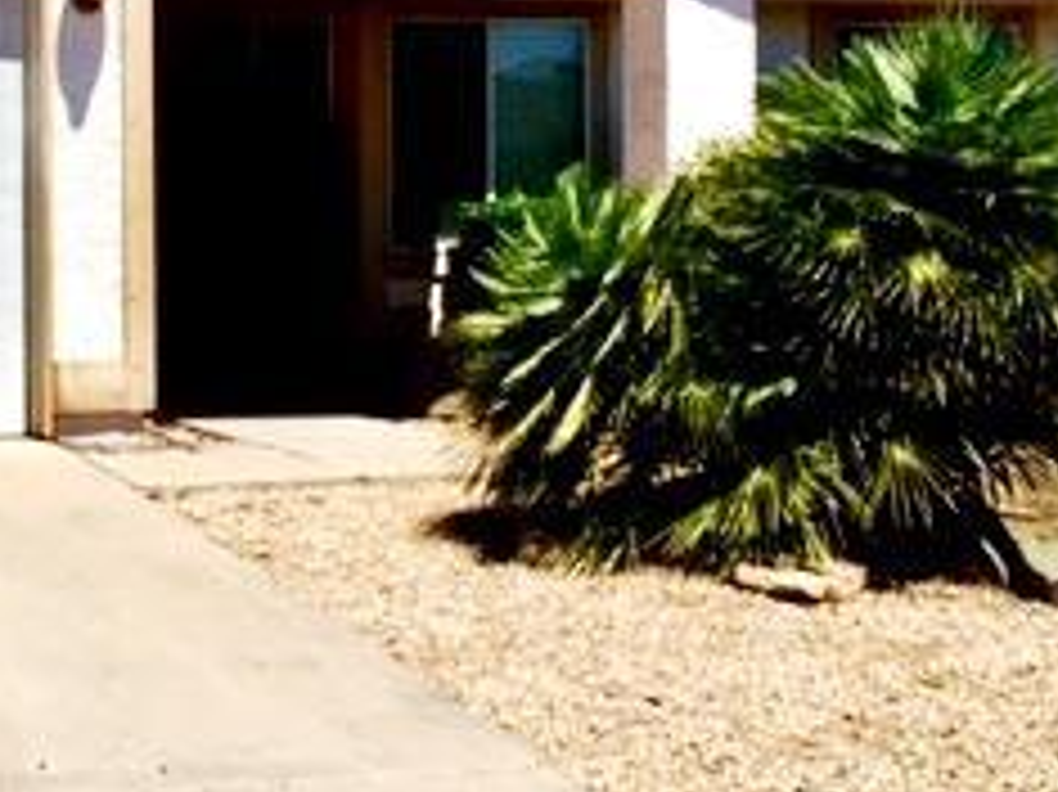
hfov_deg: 23.8
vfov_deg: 18.6
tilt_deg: -0.4
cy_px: 230
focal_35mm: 79
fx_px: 2413
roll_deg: -0.7
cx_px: 23
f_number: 2.2
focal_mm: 4.15
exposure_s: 1/4405
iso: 32
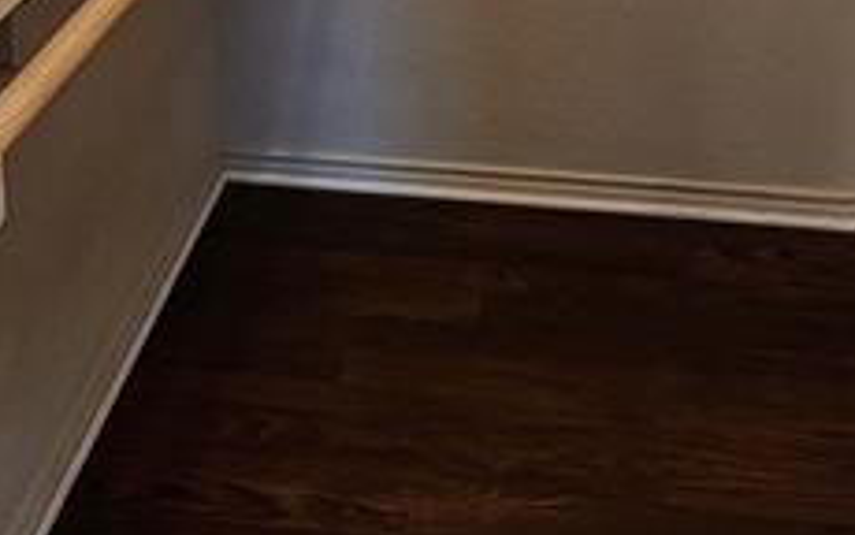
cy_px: -398
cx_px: 439
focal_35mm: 46
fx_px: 1072
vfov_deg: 20.7
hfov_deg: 43.5
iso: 320
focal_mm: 2.2
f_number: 2.2
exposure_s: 1/60
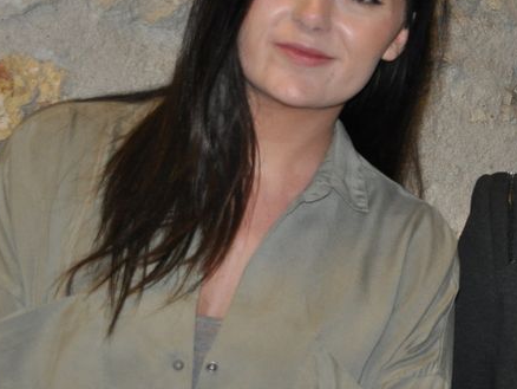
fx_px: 2137
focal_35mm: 143
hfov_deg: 13.2
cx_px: 721
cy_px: 154
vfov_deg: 10.4
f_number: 4.5
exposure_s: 1/60
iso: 800
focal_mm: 34
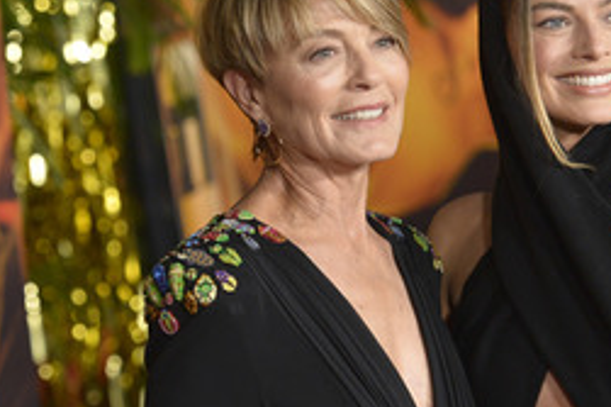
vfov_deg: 4.9
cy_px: 232
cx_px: 475
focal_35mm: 278
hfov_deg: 7.4
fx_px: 4715
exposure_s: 1/320
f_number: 4.5
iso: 2000
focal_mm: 155
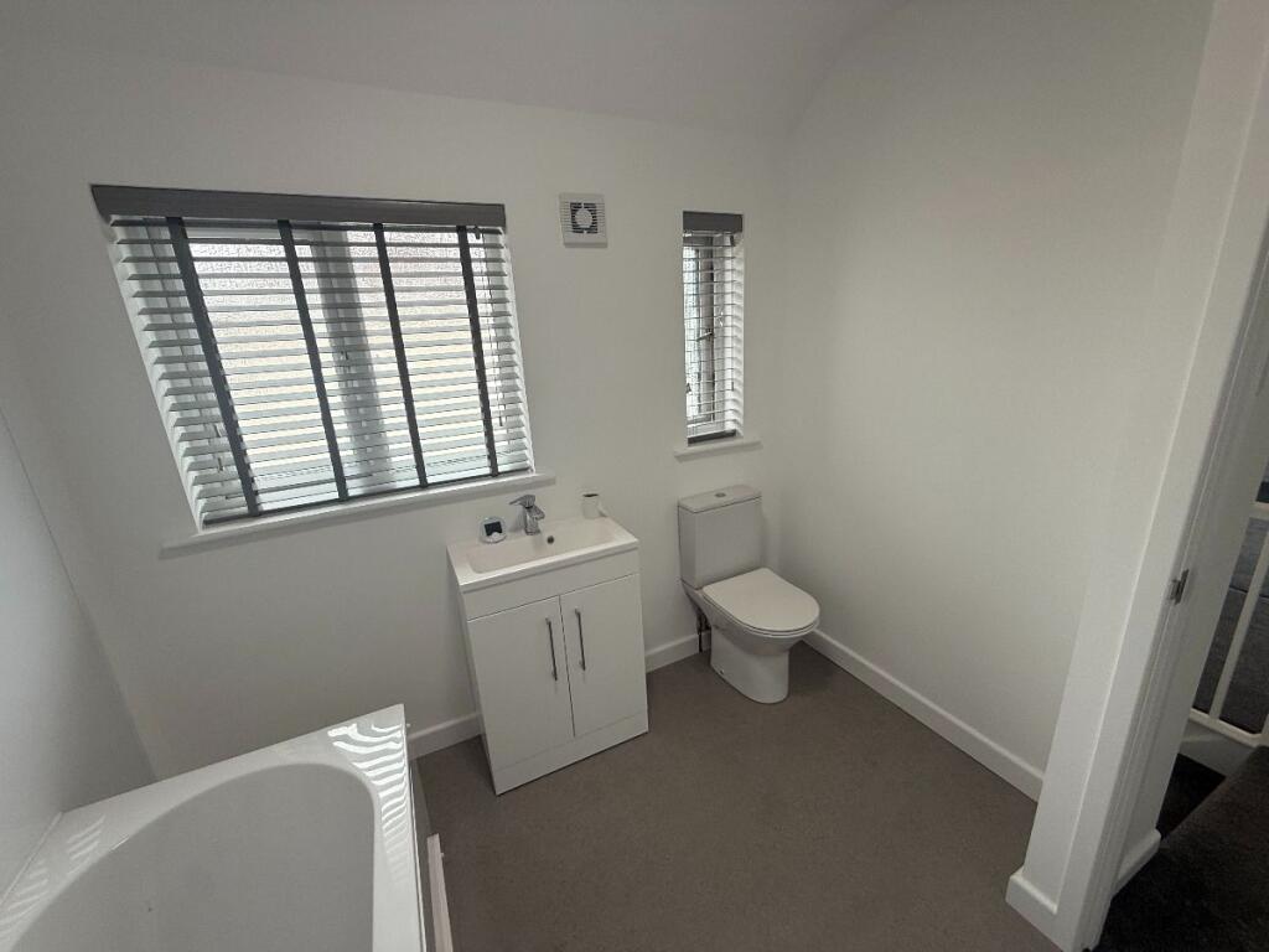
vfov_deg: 85.7
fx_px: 513
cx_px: 634
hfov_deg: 102.1
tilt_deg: -15.8
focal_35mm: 14
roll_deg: +3.3
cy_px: 476
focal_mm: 2.22
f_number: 2.2
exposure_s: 1/100
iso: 64
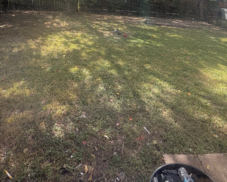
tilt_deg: -4.9
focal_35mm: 28
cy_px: 12
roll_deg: -4.1
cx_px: 121
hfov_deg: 62.2
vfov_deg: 45.7
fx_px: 188
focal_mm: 2.22
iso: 40
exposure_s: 1/195
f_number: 2.2
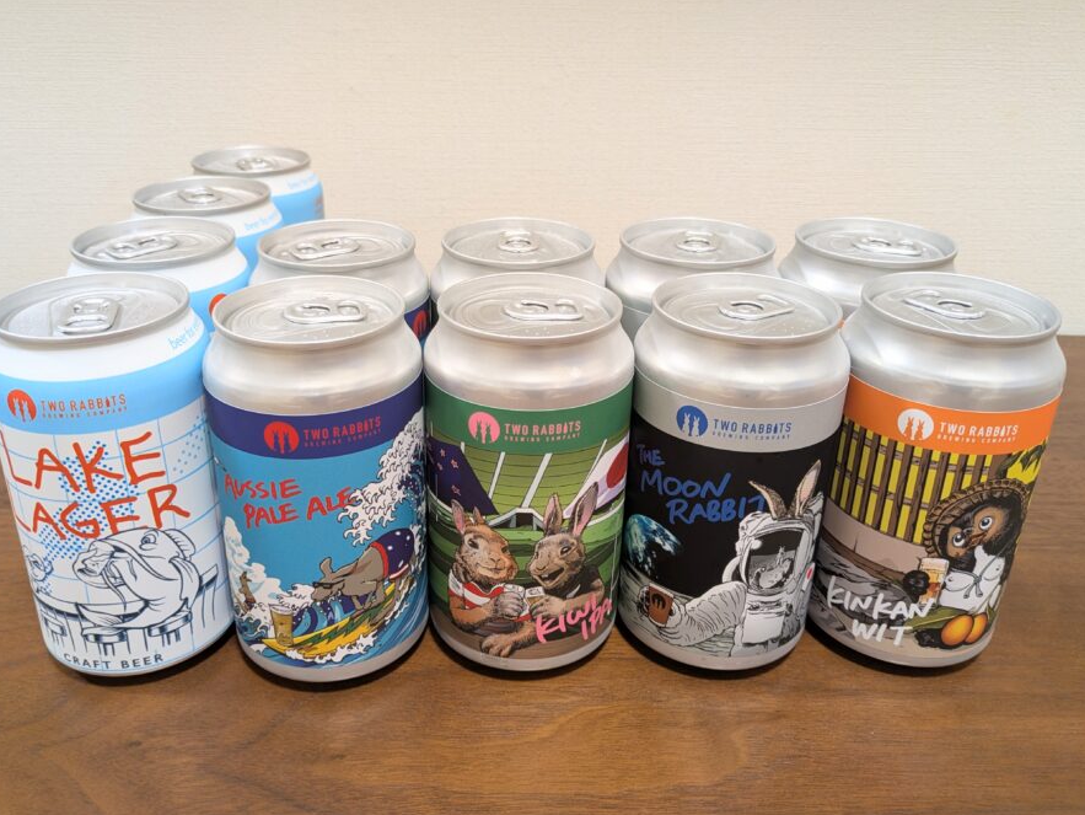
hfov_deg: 61.6
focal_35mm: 29
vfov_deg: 48.2
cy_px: 367
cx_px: 500
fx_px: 909
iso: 91
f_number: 1.89
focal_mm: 5.43
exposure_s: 1/25
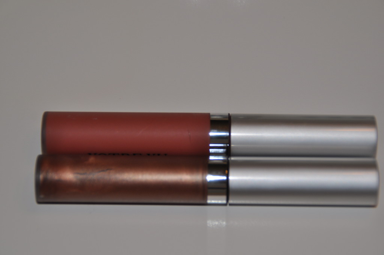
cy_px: 128
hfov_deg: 15.9
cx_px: 192
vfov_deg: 10.6
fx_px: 1374
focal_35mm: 129
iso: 200
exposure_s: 1/125
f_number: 5.6
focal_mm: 86
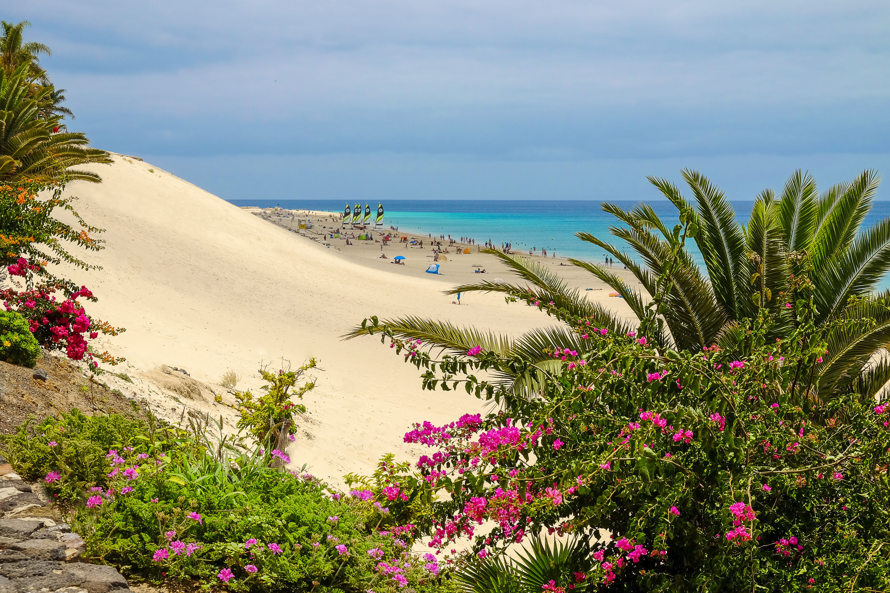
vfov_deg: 20.3
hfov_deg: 30.1
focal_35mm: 67
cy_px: 296
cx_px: 445
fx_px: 1656
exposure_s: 1/125
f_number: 13
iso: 200
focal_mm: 44.4
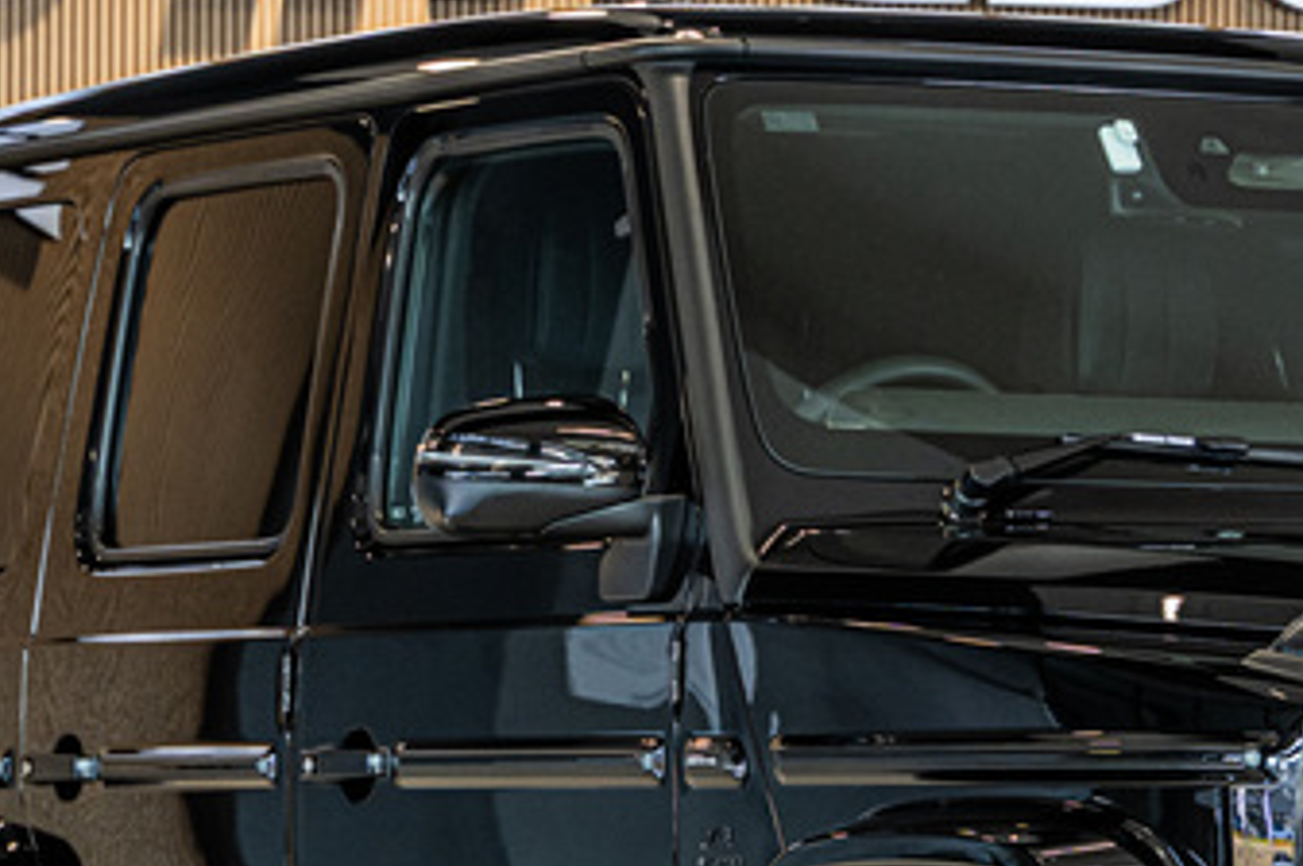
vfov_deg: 6.0
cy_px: 711
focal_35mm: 228
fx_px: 8244
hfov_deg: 9.0
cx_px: 1127
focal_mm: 75
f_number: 4
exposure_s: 1/160
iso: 500
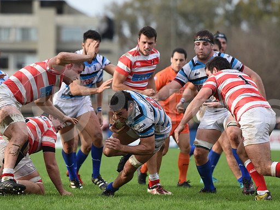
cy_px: 105
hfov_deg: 9.1
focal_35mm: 218
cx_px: 145
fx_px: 1763
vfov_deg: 6.8
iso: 400
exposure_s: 1/1000
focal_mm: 200
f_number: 4
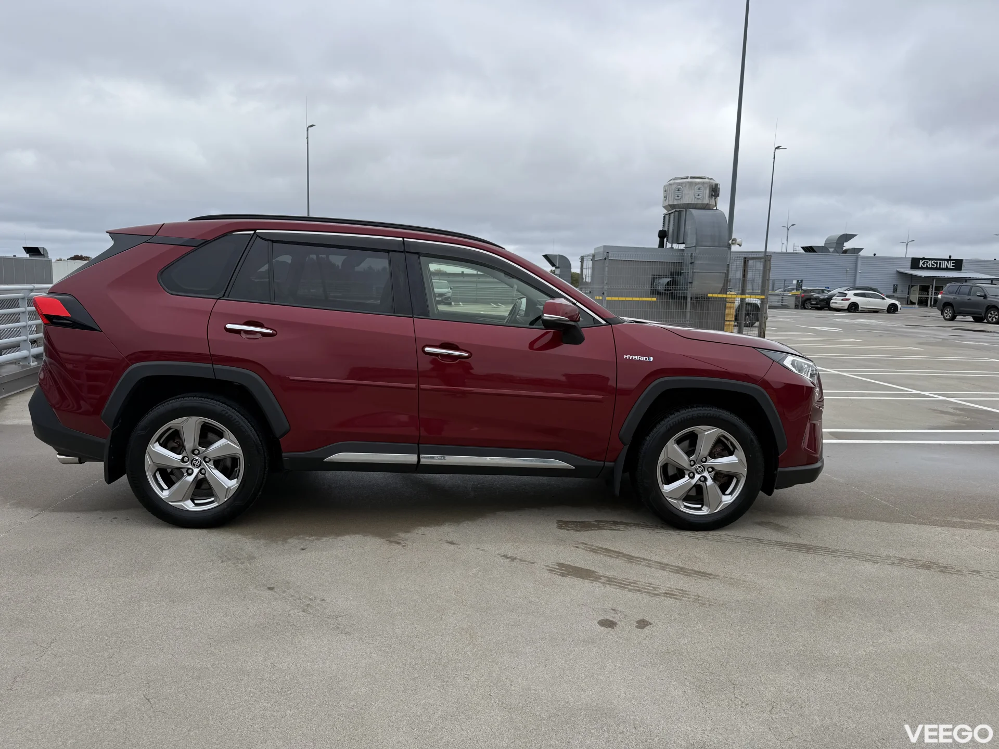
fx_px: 693
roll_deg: -1.3
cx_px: 500
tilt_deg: -7.6
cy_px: 374
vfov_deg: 56.8
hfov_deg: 71.6
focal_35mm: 24
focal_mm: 6.76
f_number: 1.78
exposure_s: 1/1005
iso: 80
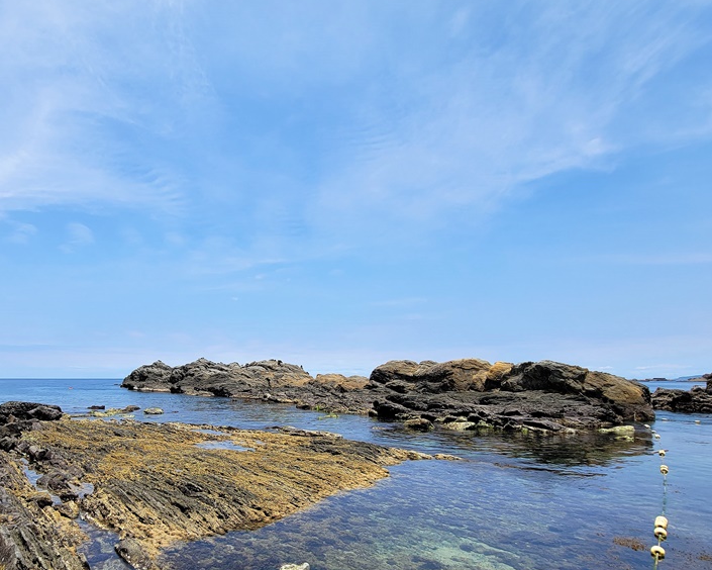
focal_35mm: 18
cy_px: 358
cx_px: 246
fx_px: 379
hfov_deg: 83.8
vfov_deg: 72.5
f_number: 2.2
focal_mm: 2.2
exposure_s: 1/1794
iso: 50
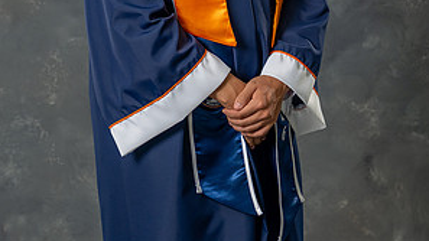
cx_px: 207
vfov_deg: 9.5
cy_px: -73
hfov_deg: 17.2
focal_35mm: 125
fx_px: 1422
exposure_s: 1/200
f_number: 3.5
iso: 200
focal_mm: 48
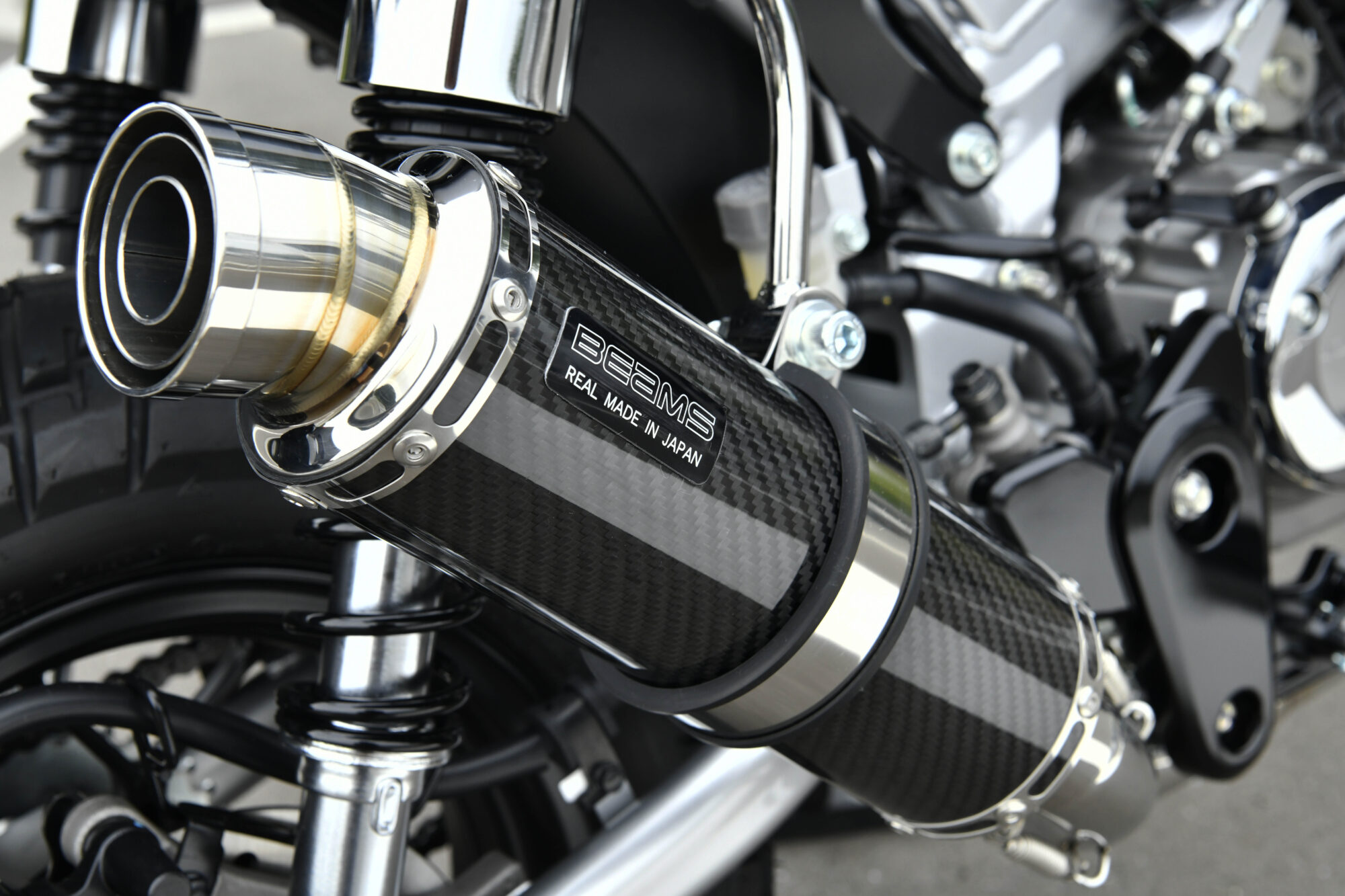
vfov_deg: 24.2
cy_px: 448
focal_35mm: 56
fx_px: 2092
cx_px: 672
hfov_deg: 35.6
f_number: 10
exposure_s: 1/320
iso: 800
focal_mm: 56
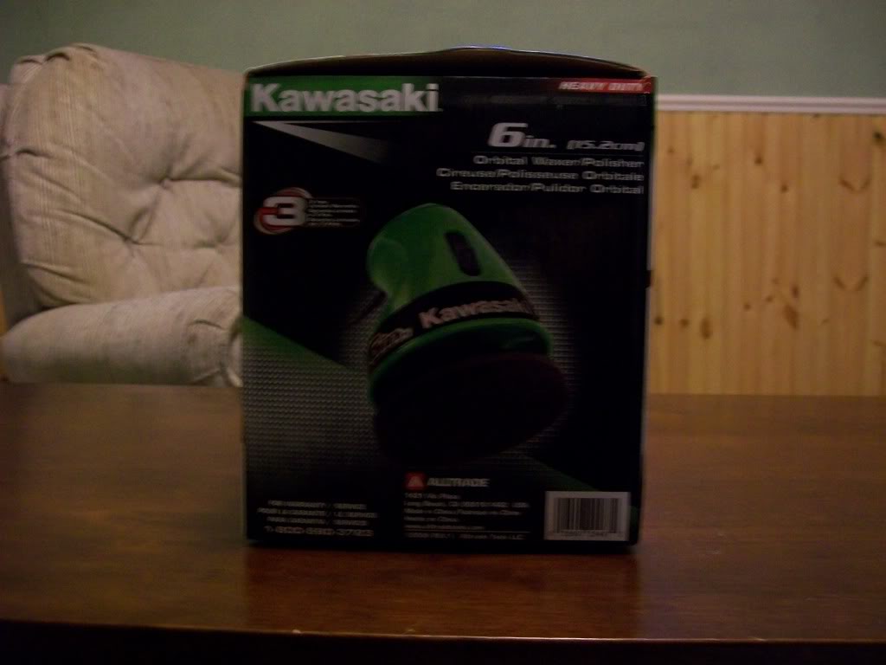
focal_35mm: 36
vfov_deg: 39.7
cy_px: 332
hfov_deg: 51.4
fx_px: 921
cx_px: 443
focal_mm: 6
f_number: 2.7
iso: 200
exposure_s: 1/8
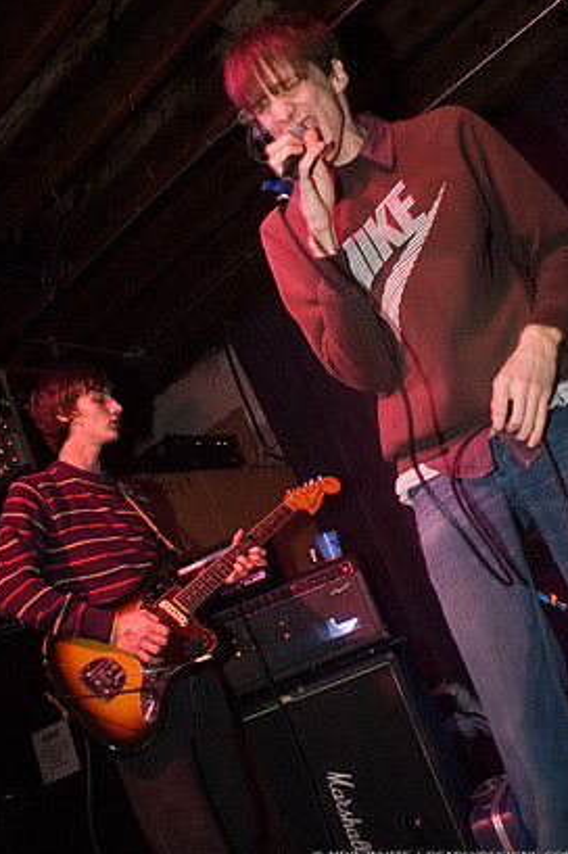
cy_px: 397
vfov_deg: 57.2
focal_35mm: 33
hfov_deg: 39.9
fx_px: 782
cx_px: 268
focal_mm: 20
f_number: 2.8
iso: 800
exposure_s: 1/15
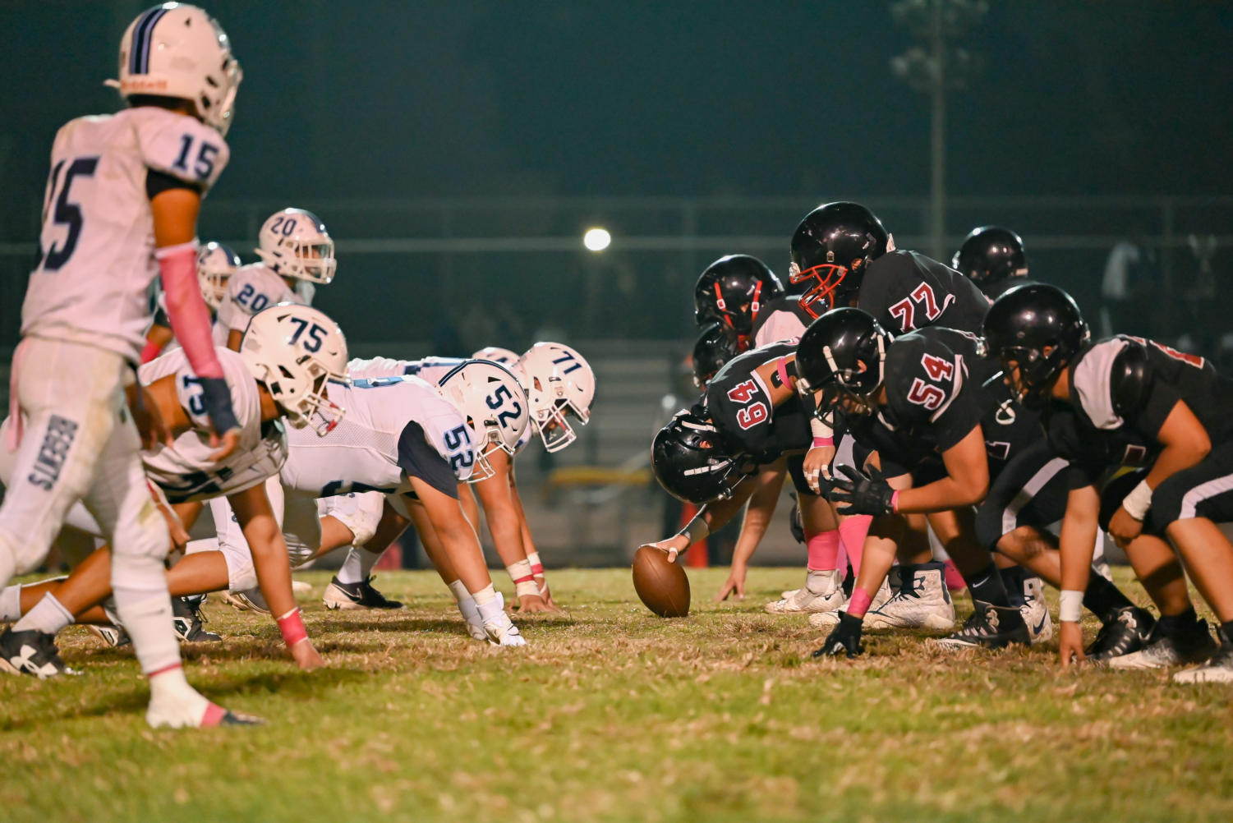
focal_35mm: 175
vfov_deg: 7.9
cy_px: 412
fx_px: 5996
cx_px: 616
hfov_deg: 11.7
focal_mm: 175
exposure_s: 1/1600
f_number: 2.8
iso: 8000
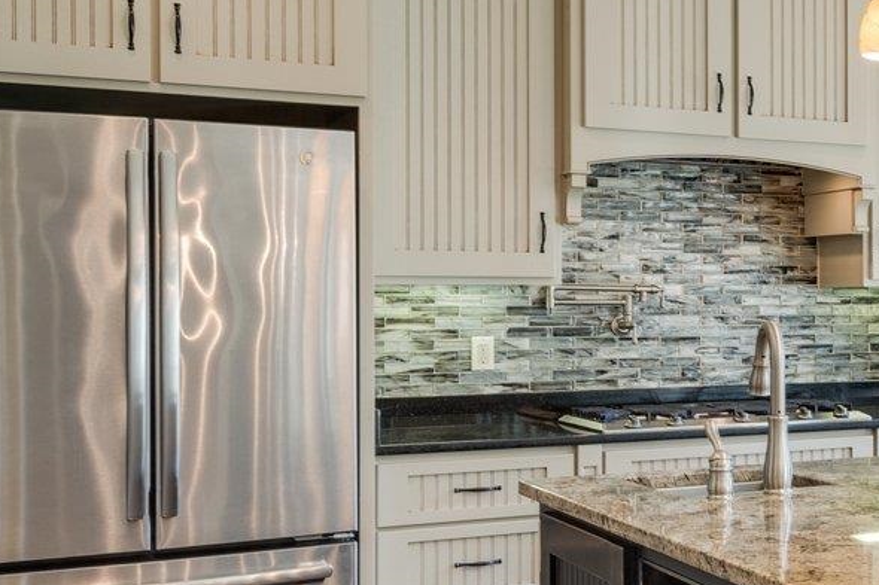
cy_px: 319
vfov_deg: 23.0
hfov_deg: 28.2
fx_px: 1440
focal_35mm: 59
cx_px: 1134
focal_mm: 17
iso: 100
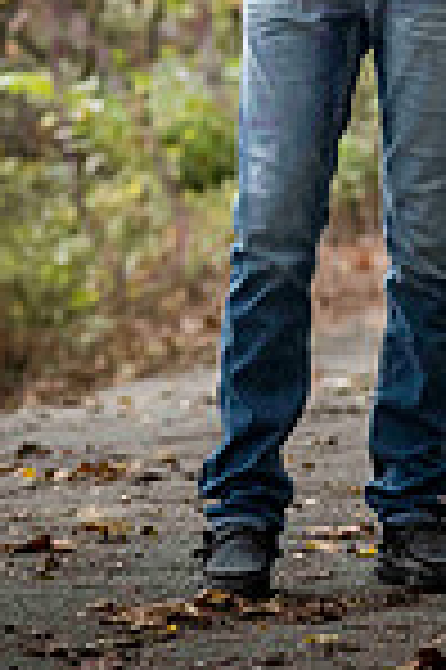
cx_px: 374
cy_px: -306
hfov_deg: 4.3
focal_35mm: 317
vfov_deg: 6.4
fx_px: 5904
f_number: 5
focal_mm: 105
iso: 800
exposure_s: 1/640
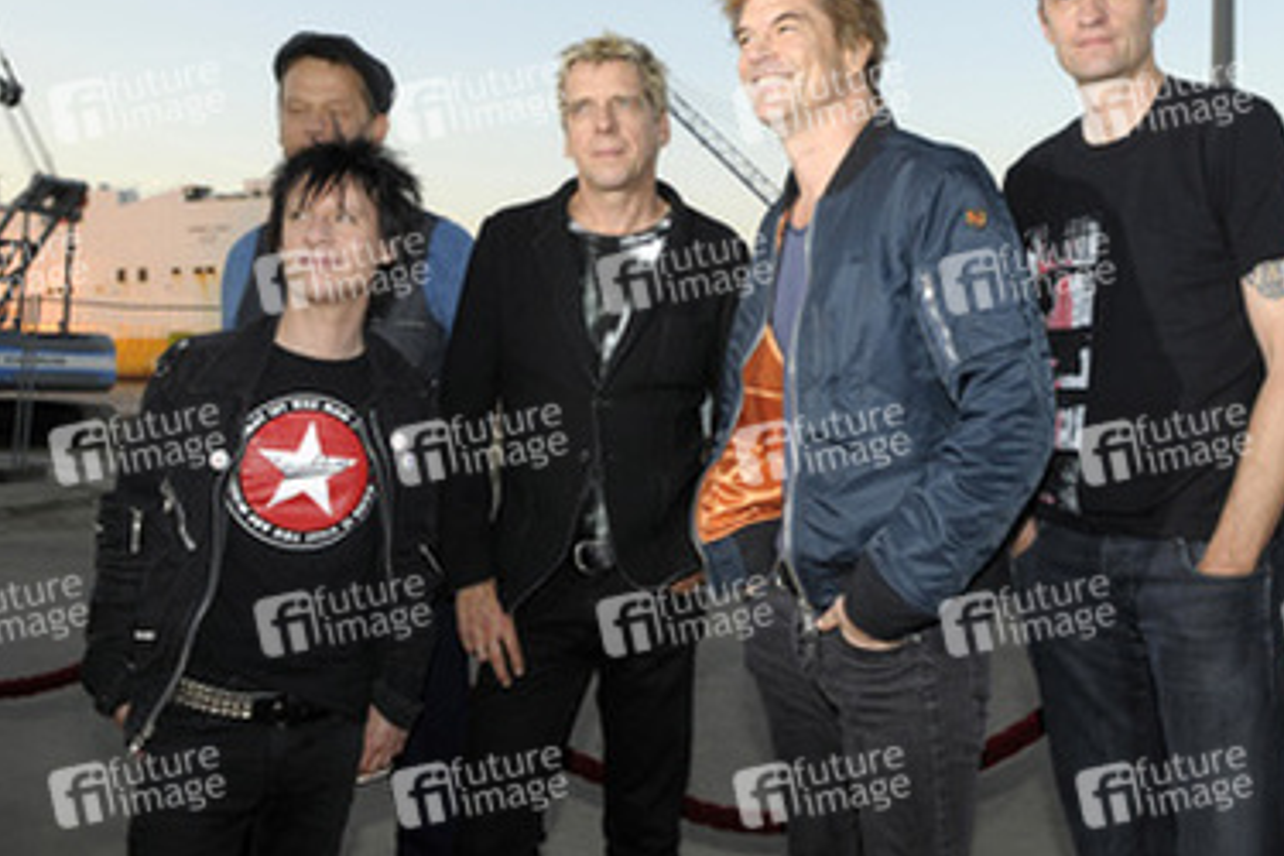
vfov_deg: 42.7
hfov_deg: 60.7
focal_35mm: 31
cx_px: 729
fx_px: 1091
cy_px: 360
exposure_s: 1/200
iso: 320
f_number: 5
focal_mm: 17
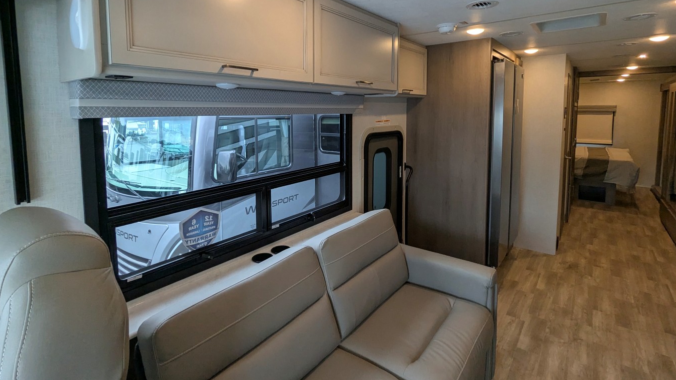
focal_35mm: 18
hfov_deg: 92.7
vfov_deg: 60.0
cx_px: 336
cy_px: 136
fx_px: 323
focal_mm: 2.35
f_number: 2.2
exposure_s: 1/262
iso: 239
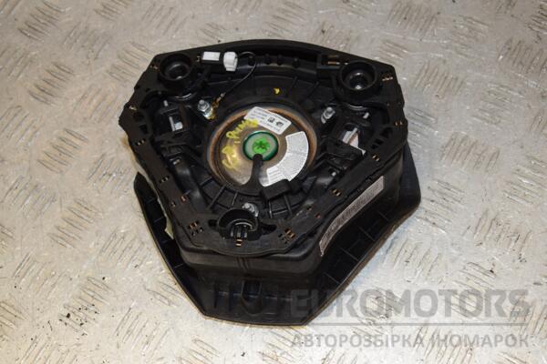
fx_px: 775
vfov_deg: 26.5
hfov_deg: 38.9
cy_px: 182
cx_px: 274
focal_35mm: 51
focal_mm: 34
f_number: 9
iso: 800
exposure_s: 1/200
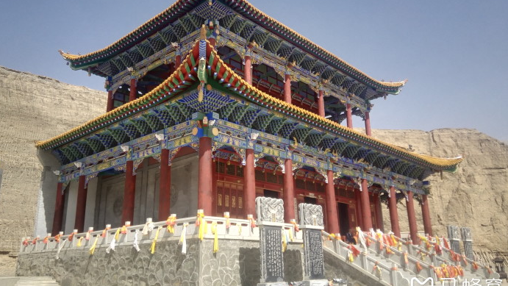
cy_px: 117
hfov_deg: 61.0
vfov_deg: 36.6
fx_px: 431
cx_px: 254
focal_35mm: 32
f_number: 2
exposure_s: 1/1429
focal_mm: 3.8
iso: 100
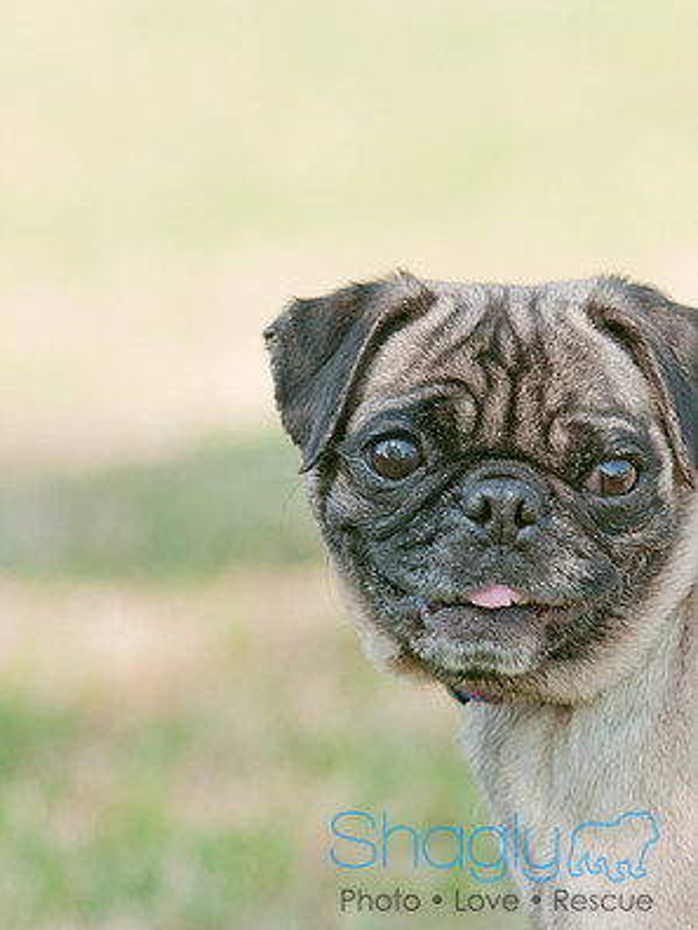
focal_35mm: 238
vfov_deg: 8.3
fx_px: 6387
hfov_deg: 6.3
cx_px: 349
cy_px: 430
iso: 200
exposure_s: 1/320
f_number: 5
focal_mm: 145
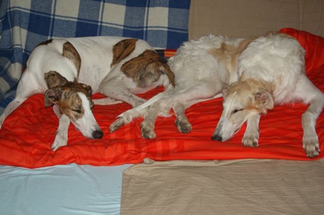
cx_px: 162
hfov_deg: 37.9
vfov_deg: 25.7
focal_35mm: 52
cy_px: 108
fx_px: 472
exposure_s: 1/60
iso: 400
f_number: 5
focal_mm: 35
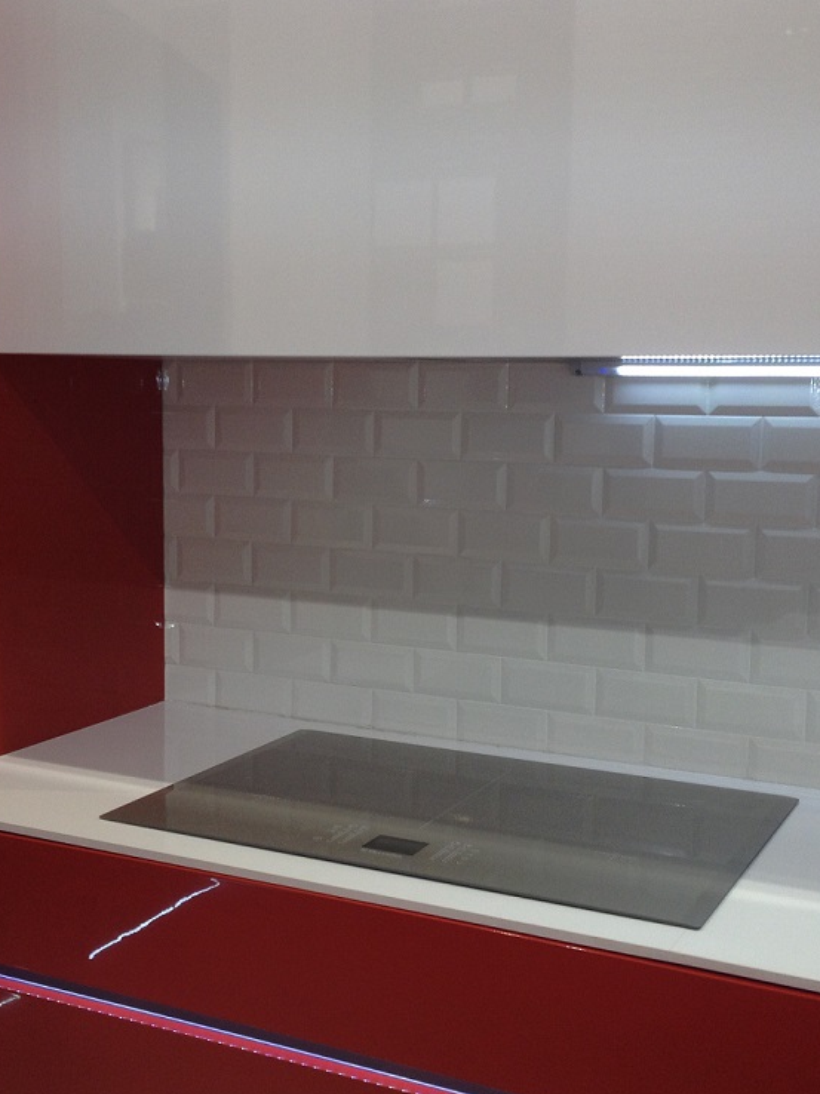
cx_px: 367
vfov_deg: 38.9
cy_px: 563
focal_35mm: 49
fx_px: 1549
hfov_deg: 29.6
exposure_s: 1/63
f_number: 2.4
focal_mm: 4.28
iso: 50
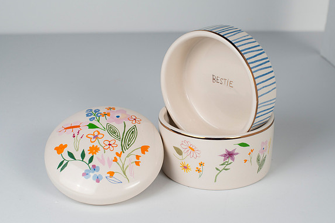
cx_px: 188
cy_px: 126
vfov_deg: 20.6
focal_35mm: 66
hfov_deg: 30.5
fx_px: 614
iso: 200
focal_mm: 50
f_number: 9
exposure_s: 1/200
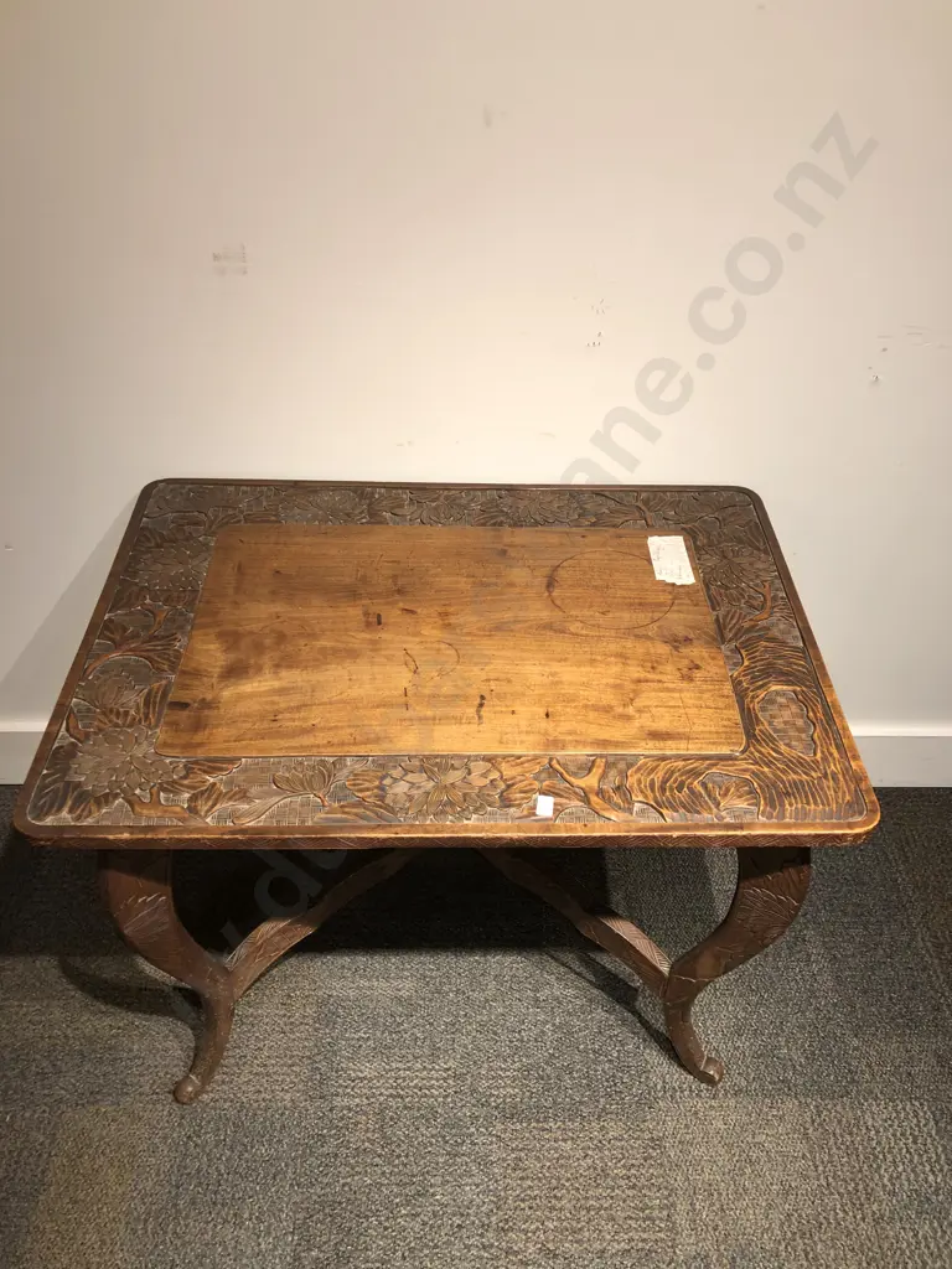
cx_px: 476
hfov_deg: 49.7
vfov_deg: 63.4
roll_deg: -1.5
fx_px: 1027
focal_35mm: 28
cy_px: 634
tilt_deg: -43.8
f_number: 1.8
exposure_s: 1/20
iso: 40
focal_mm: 3.99
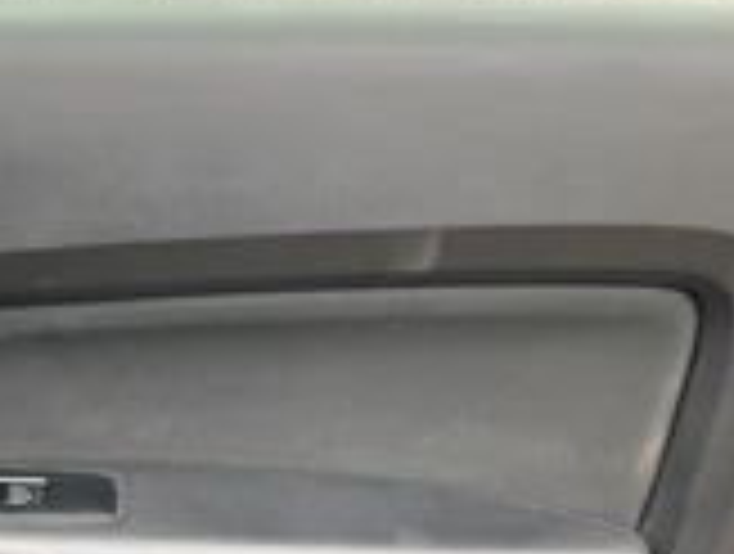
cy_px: 464
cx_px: 27
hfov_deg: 26.1
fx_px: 1509
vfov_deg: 20.5
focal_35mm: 71
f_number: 1.8
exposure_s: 1/122
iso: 50
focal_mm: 3
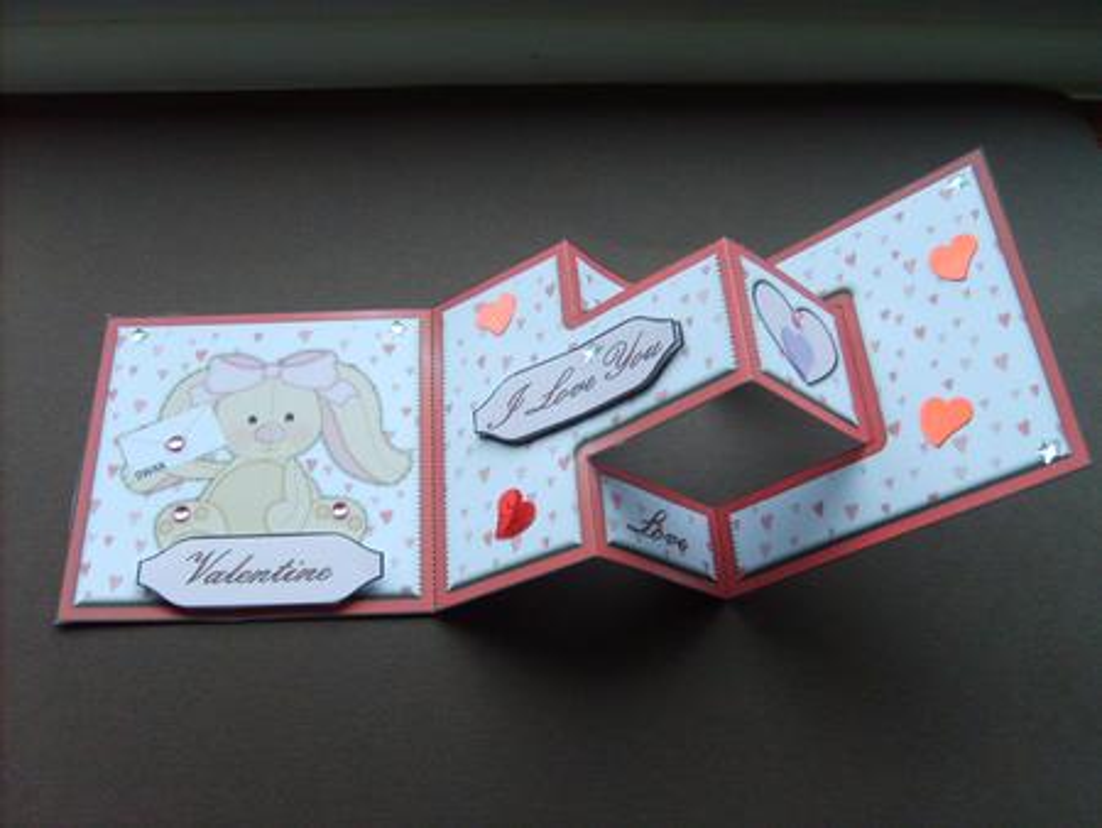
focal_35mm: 35
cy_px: 414
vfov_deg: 40.7
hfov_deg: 52.6
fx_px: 1115
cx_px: 551
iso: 140
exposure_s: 1/30
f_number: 2.8
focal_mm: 5.8
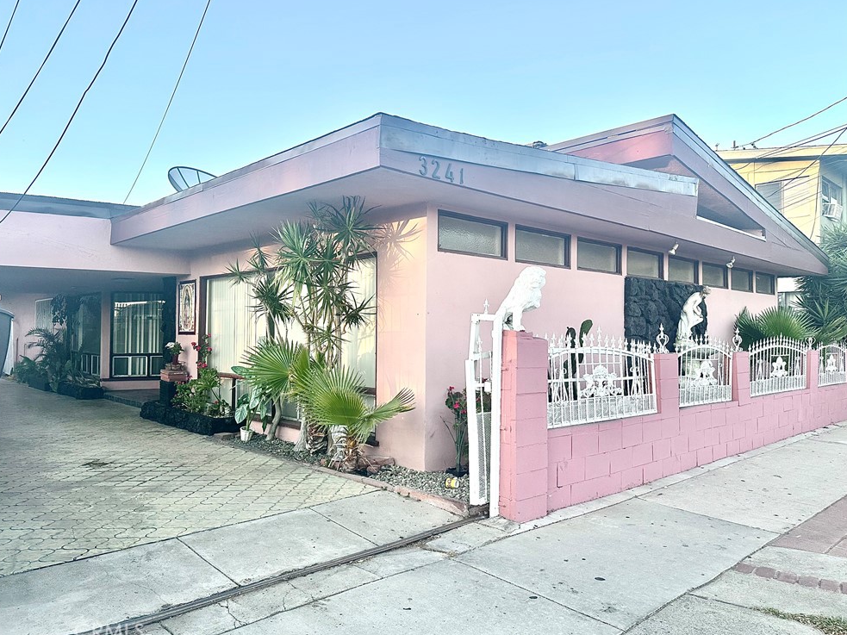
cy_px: 313
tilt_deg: +1.8
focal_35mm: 25
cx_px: 414
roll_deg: -0.2
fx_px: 612
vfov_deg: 54.9
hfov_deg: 69.4
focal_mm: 6.86
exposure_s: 1/650
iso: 80
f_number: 1.78
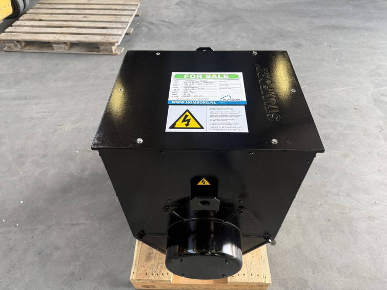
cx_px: 194
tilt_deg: -47.6
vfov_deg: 56.8
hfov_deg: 71.6
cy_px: 145
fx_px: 268
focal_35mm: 24
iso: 125
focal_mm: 6.76
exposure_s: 1/121
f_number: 1.78
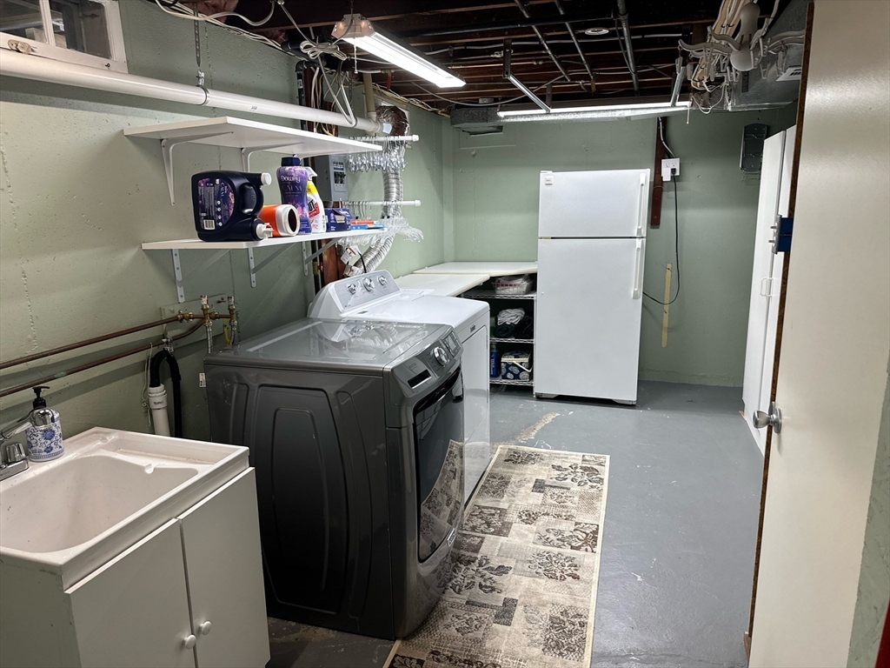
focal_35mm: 24
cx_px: 445
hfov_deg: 71.6
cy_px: 334
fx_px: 617
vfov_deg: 56.8
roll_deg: -0.7
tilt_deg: -12.4
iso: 160
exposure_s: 1/120
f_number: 1.78
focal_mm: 6.86
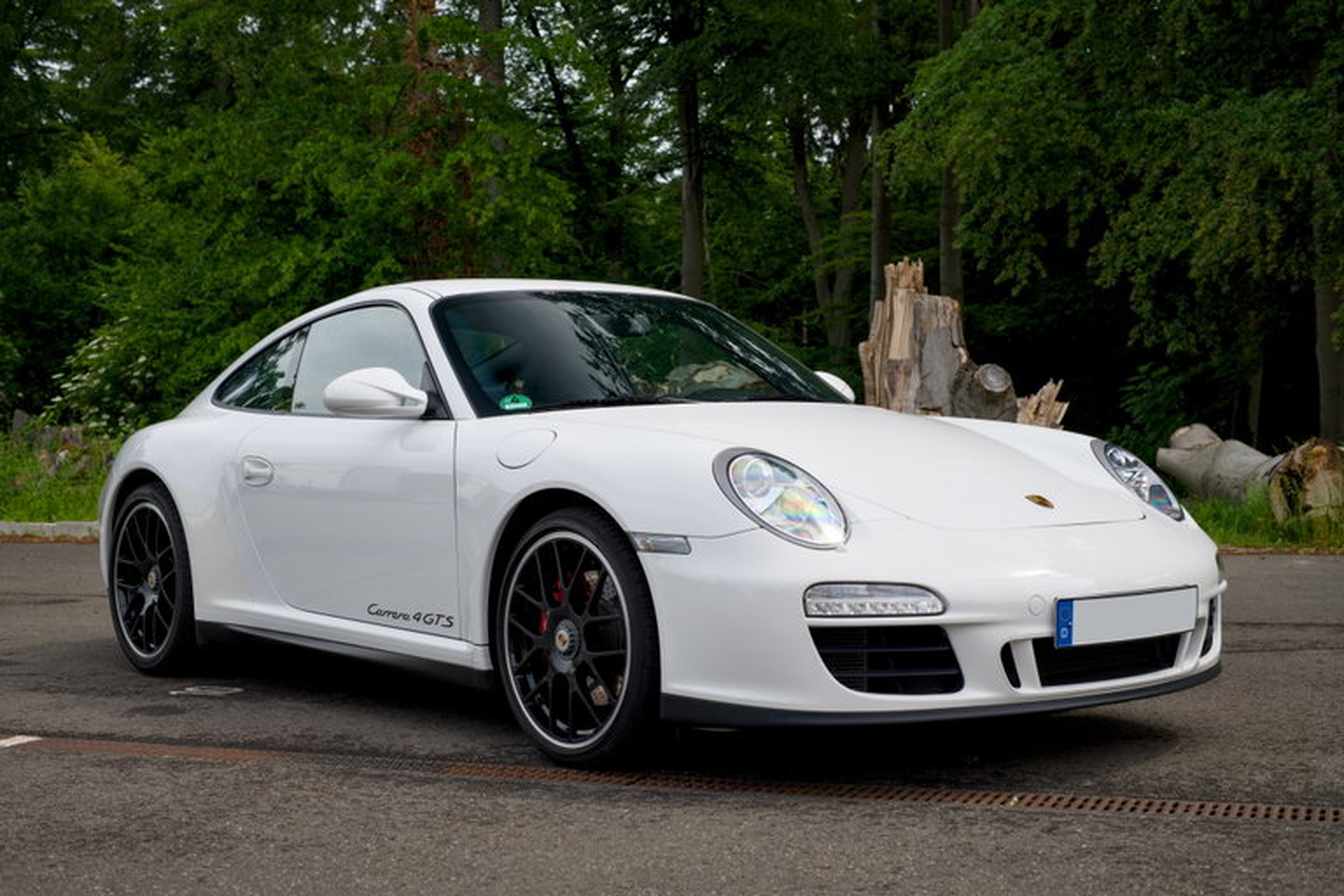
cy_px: 448
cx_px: 672
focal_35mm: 50
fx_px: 1867
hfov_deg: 39.6
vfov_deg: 27.0
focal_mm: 50
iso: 100
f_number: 8
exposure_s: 1/125
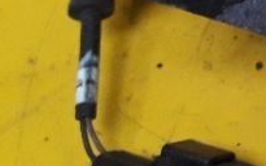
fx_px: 1036
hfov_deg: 12.3
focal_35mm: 143
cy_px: -127
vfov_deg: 8.8
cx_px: 594
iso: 200
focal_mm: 3.6
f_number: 1.9
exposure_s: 1/33
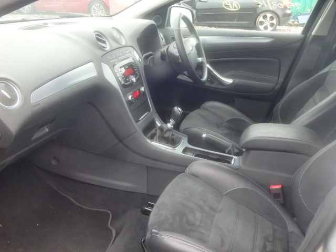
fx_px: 349
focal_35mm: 36
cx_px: 168
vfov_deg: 39.7
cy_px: 126
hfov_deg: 51.4
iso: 640
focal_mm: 6.4
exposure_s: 1/40
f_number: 4.5
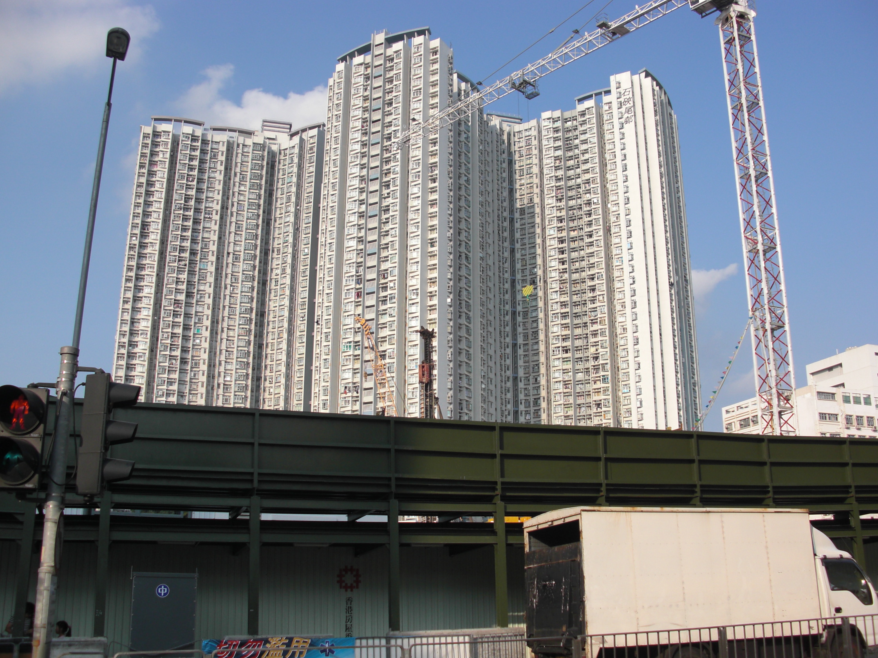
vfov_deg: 38.7
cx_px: 445
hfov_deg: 50.1
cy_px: 326
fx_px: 938
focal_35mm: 37
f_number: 7.9
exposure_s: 1/125
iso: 50
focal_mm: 6.3
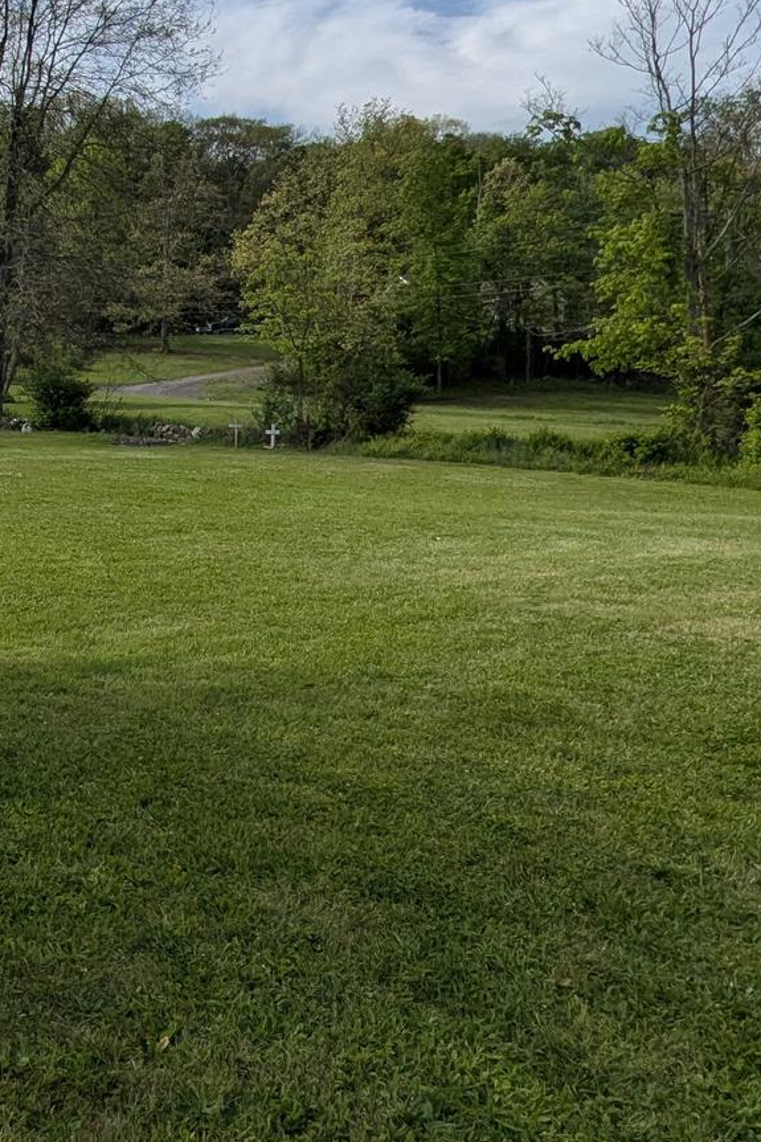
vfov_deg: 58.0
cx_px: -115
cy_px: 429
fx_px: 1015
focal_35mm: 32
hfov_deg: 34.3
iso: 48
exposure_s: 1/4098
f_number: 2.2
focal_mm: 1.95
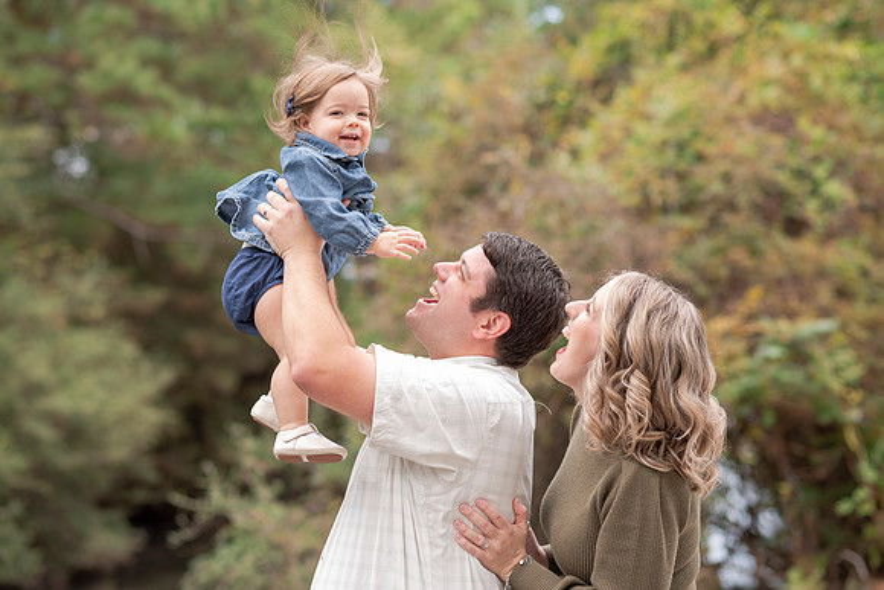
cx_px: 442
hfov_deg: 23.9
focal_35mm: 85
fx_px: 2088
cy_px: 295
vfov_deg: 16.1
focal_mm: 85
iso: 320
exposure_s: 1/800
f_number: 2.8
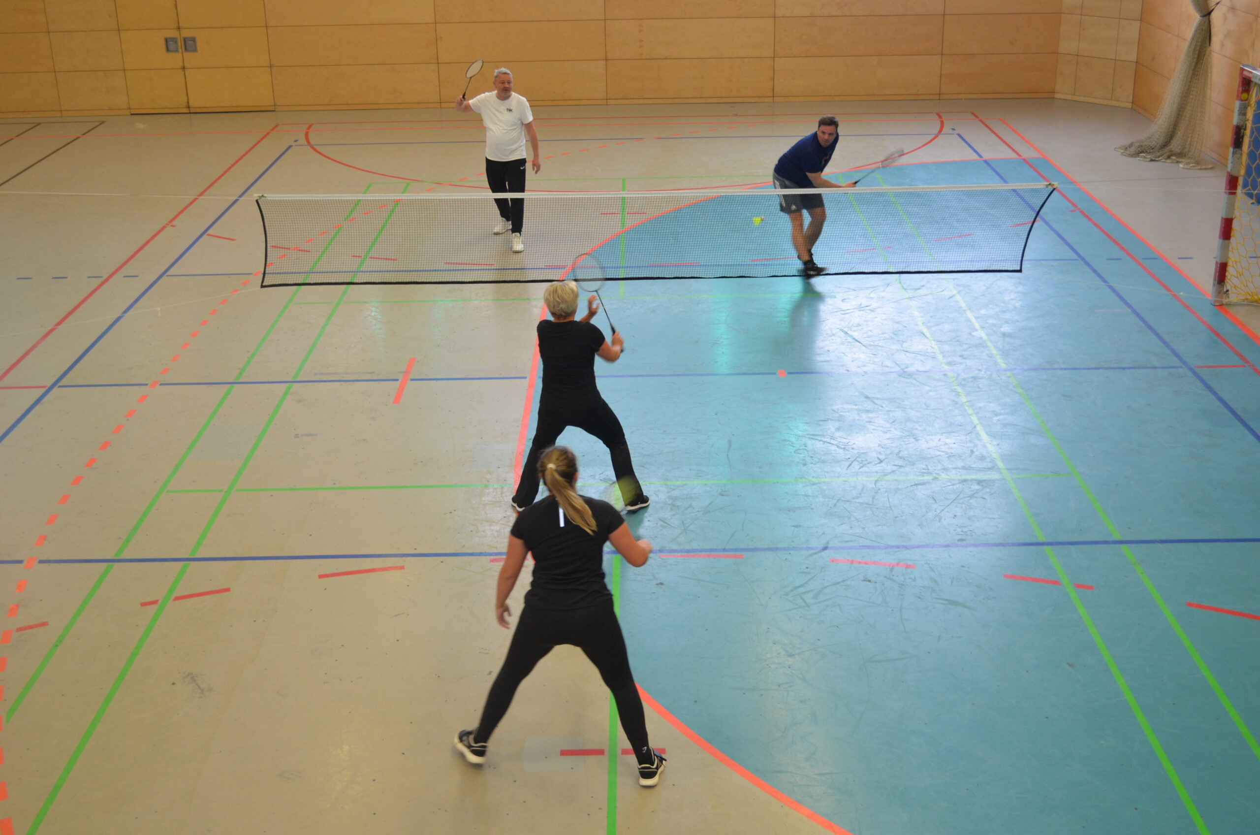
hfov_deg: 46.5
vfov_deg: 31.8
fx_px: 1467
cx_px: 630
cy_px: 418
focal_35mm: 42
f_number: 4.5
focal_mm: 28
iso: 560
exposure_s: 1/60
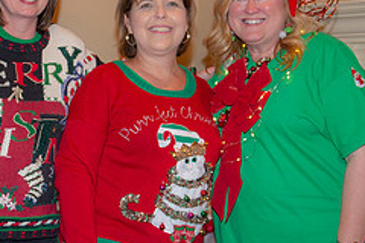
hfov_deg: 23.1
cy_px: 115
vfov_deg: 15.7
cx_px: 90
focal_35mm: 87
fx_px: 882
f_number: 3.5
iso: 800
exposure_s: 1/60
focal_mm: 36
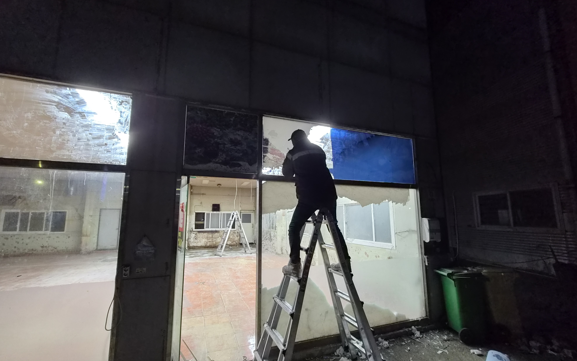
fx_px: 220
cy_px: 186
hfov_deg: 105.3
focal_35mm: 14
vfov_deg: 78.6
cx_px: 285
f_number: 2.2
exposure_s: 1/60
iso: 640
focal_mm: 2.2
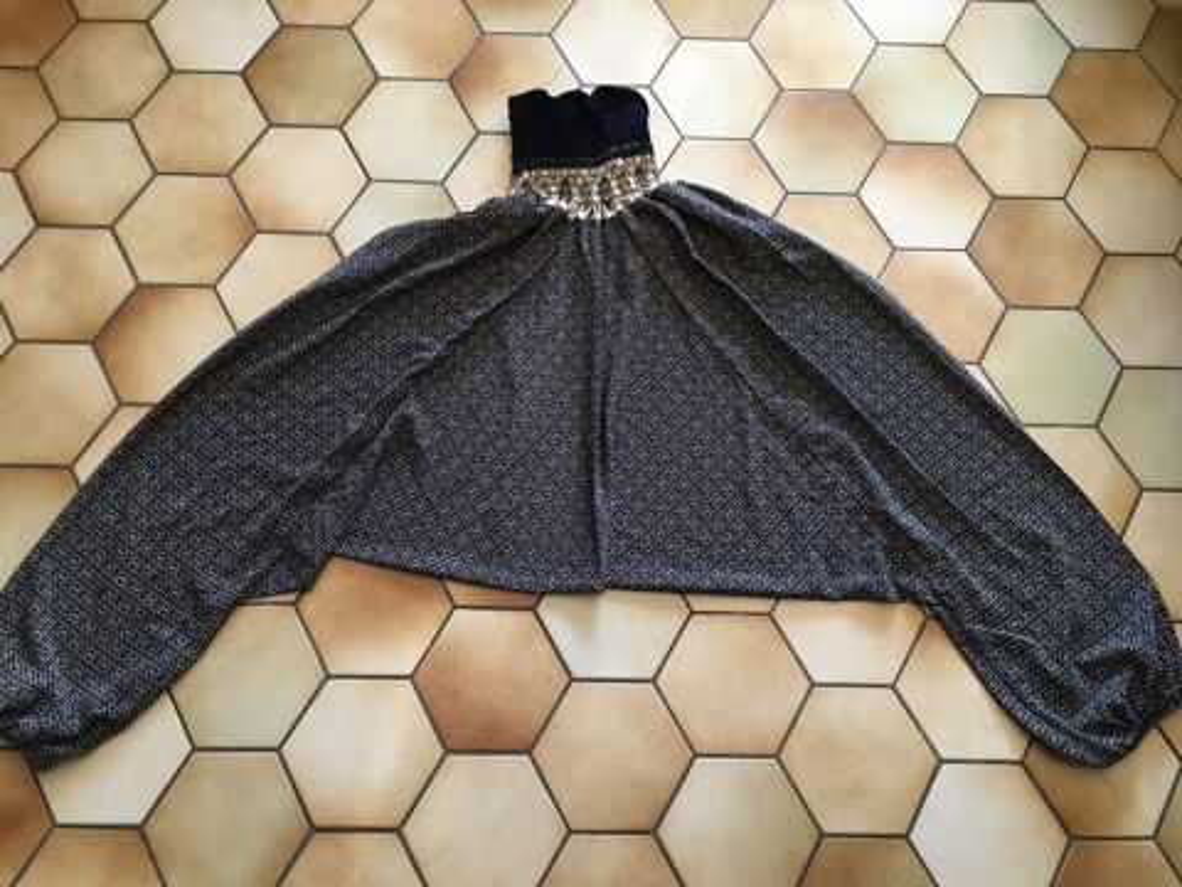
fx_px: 990
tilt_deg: -71.3
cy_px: 444
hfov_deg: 61.7
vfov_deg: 48.2
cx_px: 591
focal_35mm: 29
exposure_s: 1/17
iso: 64
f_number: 2.2
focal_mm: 4.15
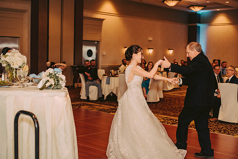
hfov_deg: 39.6
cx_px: 119
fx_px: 331
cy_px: 80
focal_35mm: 50
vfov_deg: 27.0
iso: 800
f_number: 2.5
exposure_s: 1/125
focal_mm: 50
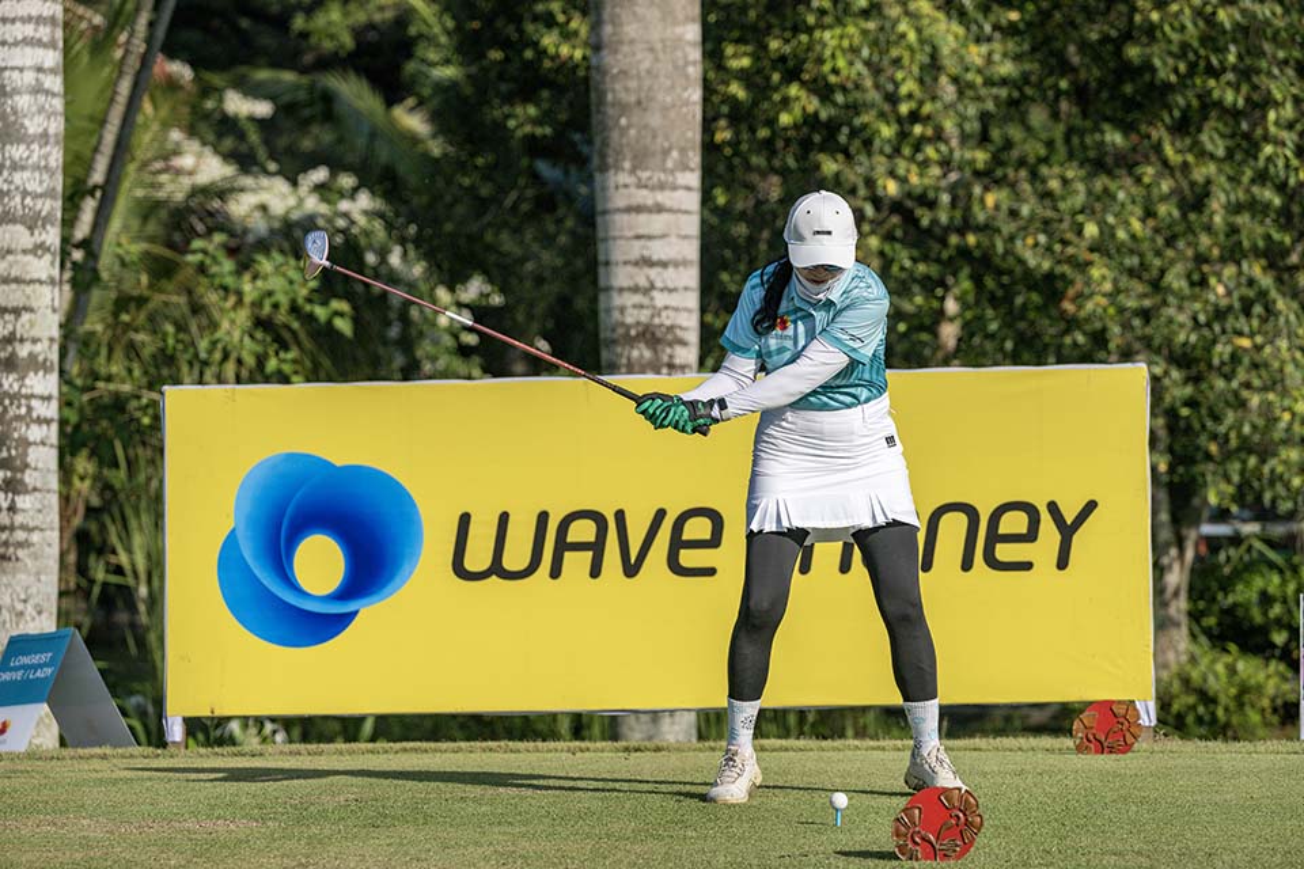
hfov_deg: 11.7
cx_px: 652
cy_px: 434
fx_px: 6338
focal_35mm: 175
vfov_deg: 7.8
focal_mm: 175
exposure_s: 1/5000
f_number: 5
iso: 220
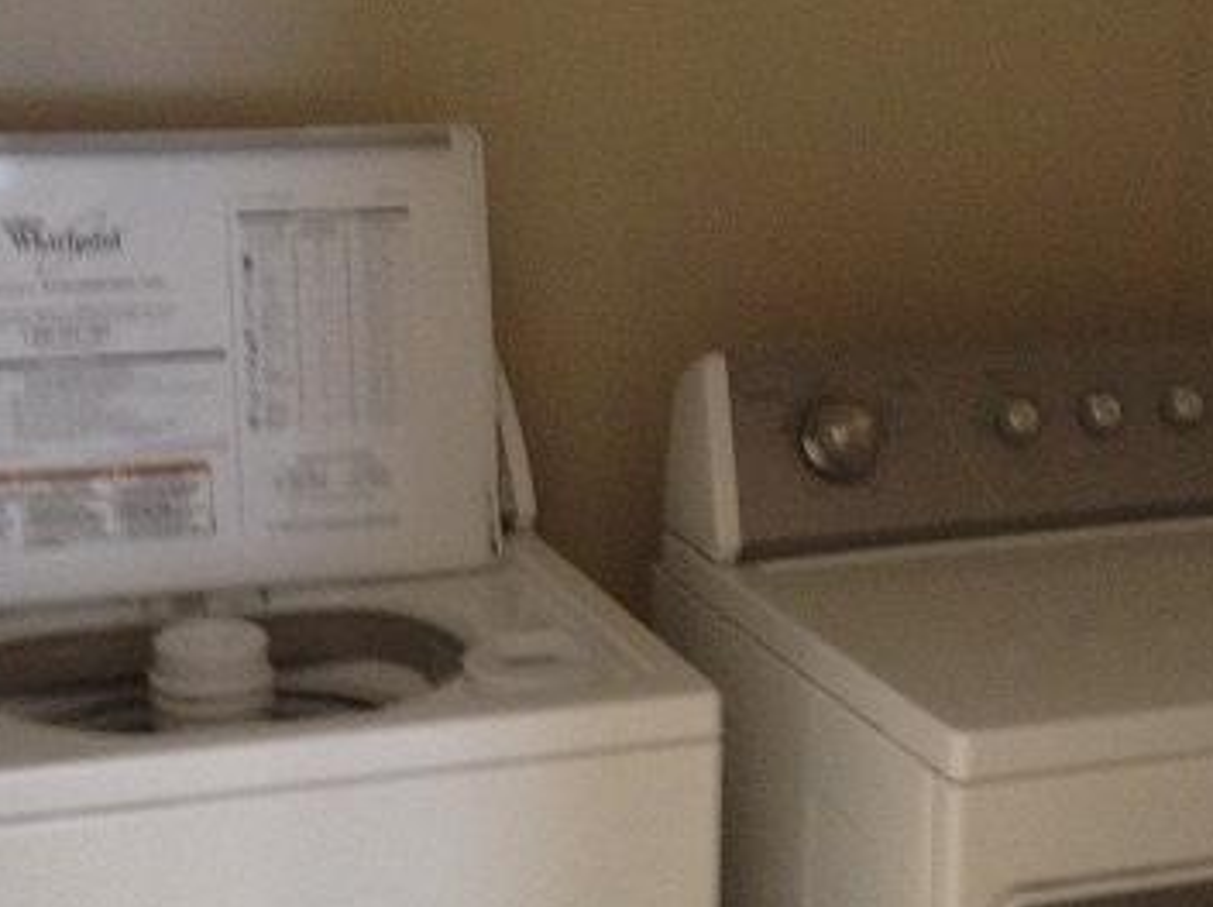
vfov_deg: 18.2
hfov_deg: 24.1
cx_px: 711
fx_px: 2835
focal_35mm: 81
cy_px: 378
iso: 320
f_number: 2.4
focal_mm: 4.28
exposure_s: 1/20
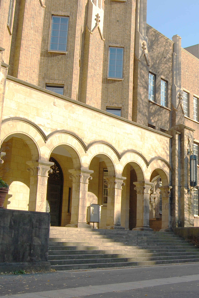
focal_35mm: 50
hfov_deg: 26.0
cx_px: 183
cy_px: 148
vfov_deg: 39.6
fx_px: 415
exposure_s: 1/250
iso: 200
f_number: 8
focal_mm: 22
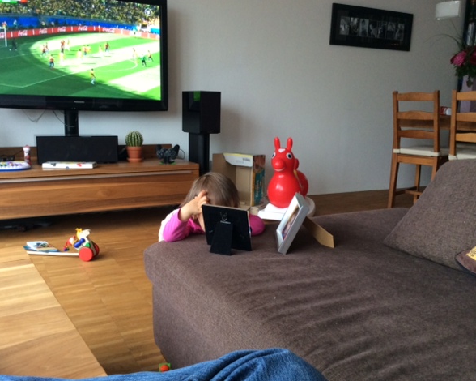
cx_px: 228
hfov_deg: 51.5
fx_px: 493
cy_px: 192
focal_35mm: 35
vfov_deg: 42.2
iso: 100
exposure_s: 1/24
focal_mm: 3.3
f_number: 2.4
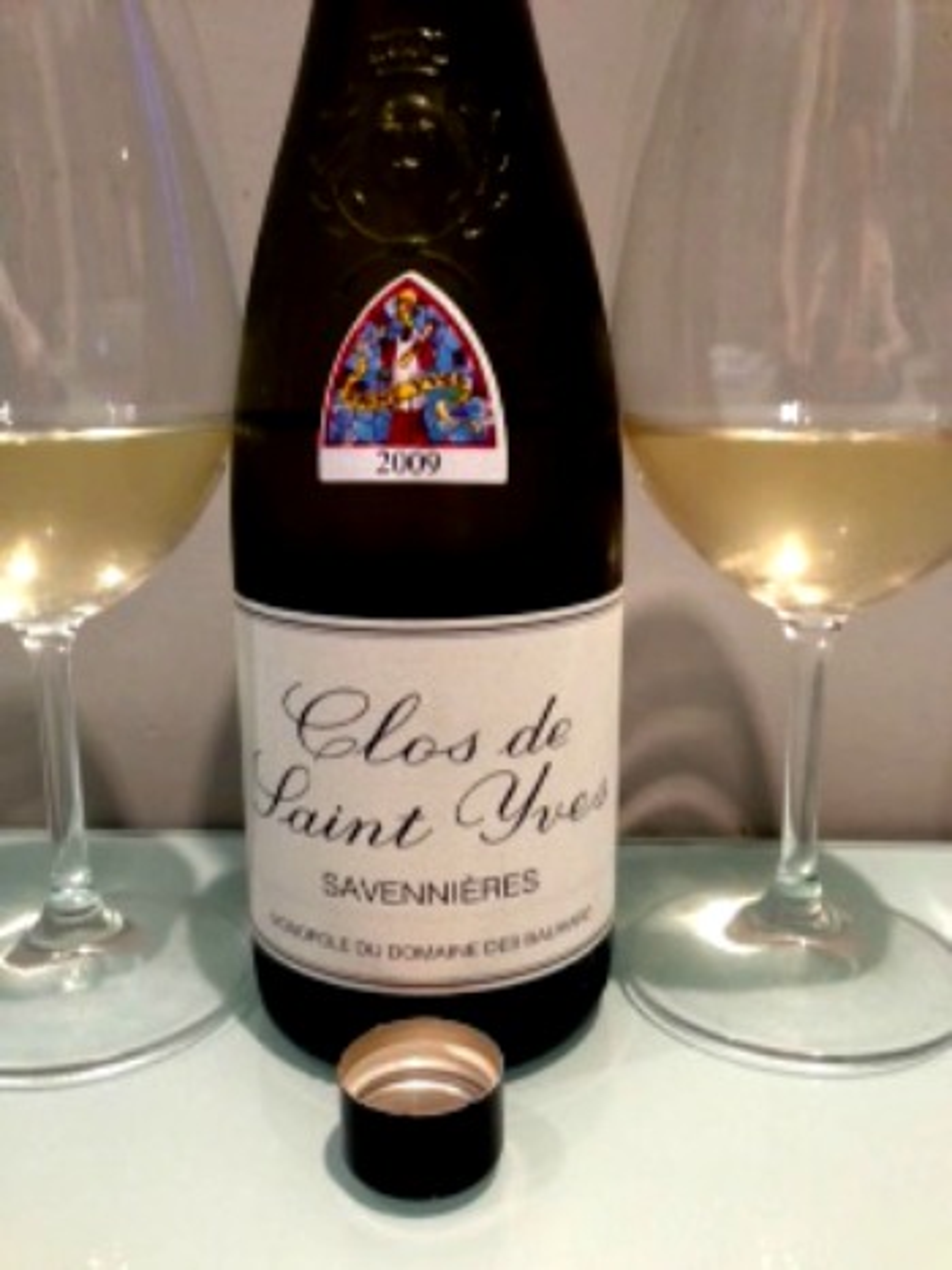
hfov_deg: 42.9
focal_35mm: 33
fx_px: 1211
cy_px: 635
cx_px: 476
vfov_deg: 55.4
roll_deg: +0.1
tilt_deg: -12.8
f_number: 2.4
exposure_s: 1/20
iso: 160
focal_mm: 4.12
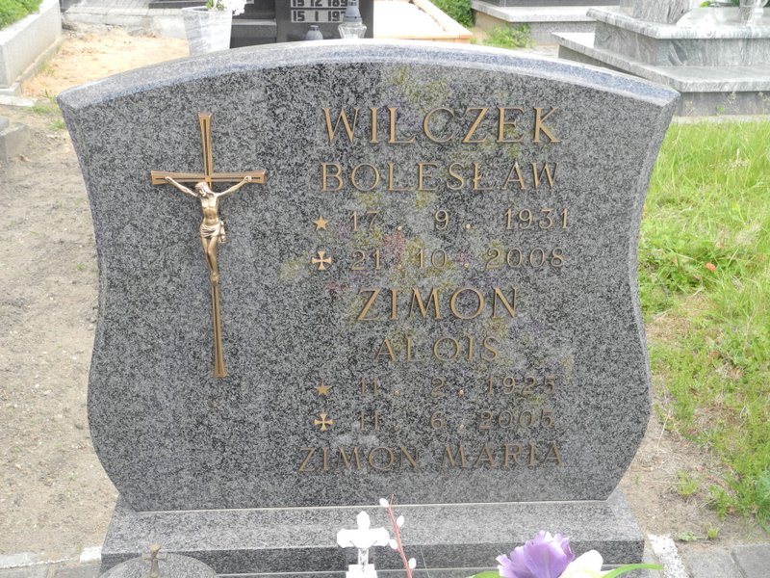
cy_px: 289
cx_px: 385
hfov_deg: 38.2
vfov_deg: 29.1
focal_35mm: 50
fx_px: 1112
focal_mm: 10.7
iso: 100
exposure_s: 1/125
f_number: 3.5
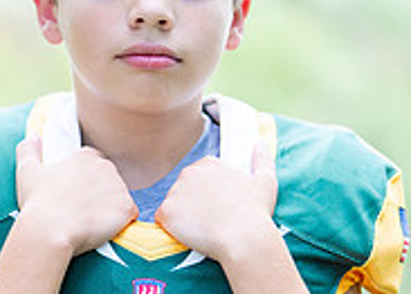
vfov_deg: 6.4
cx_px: 157
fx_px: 2628
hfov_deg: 8.9
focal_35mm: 225
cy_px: 215
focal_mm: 50
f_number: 1.2
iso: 320
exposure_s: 1/1250
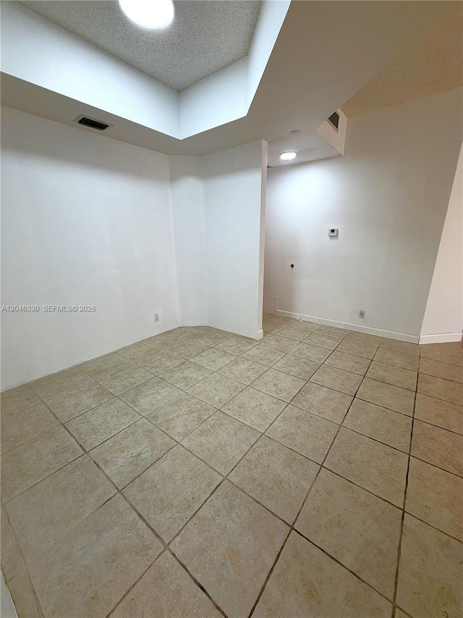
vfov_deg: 102.1
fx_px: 250
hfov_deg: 85.7
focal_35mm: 14
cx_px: 232
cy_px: 309
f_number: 2.2
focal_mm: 2.22
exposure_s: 1/120
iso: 125
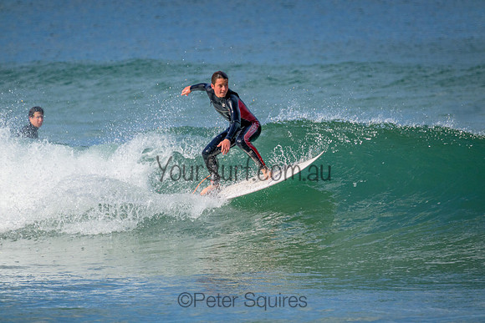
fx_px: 10780
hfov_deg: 2.6
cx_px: 242
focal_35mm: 800
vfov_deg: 1.7
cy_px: 162
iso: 2200
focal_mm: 800
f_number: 11
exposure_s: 1/1250
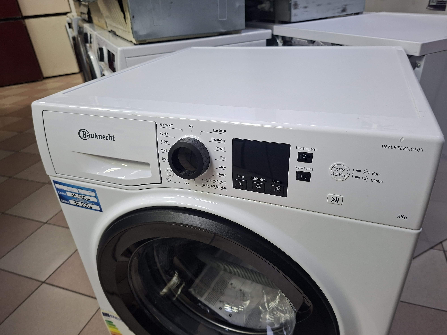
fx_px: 297
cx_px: 224
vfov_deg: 58.9
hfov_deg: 73.9
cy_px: 168
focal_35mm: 23
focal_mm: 5.54
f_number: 1.8
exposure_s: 1/100
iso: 320
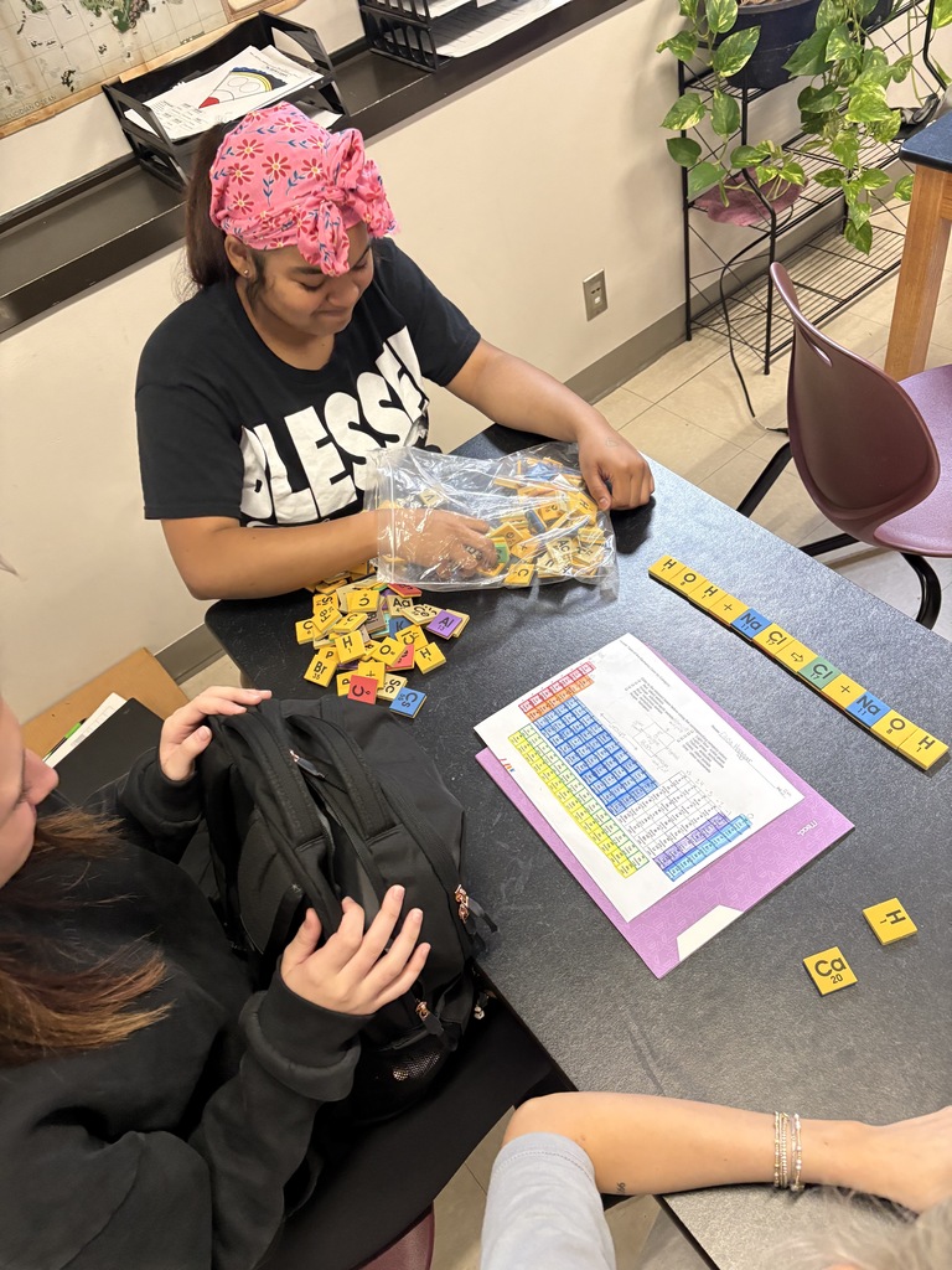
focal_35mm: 26
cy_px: 635
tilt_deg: -49.1
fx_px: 953
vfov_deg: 67.3
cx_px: 476
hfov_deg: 53.1
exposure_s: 1/60
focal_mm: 5.96
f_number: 1.6
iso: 320
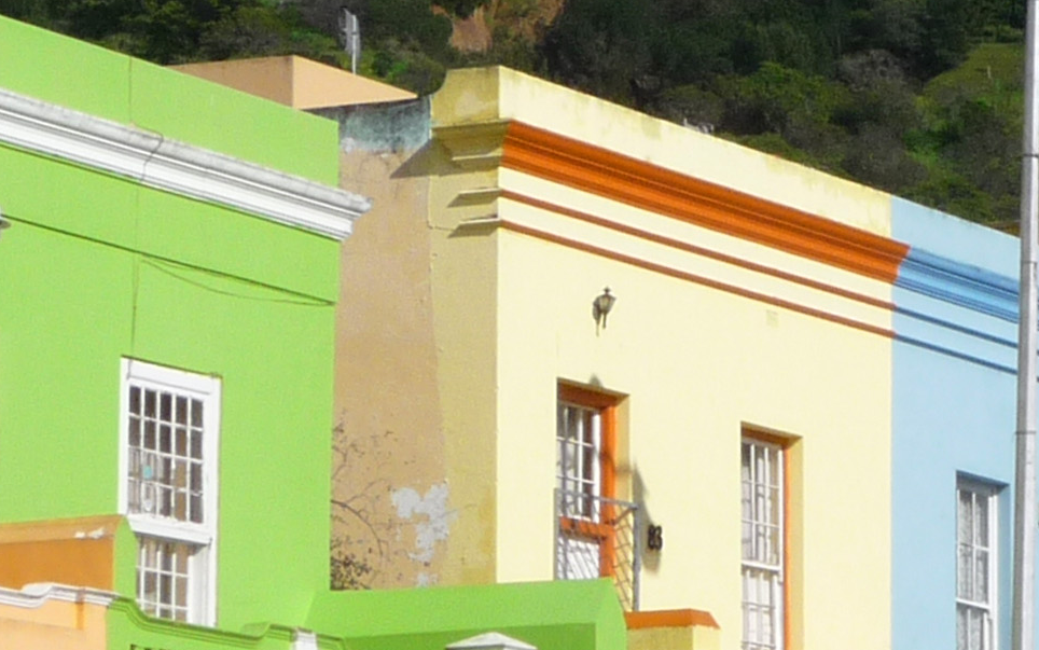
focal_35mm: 190
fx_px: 5381
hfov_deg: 11.0
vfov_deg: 6.9
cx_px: 771
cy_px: 11
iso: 100
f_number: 10
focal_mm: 8.5
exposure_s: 1/250
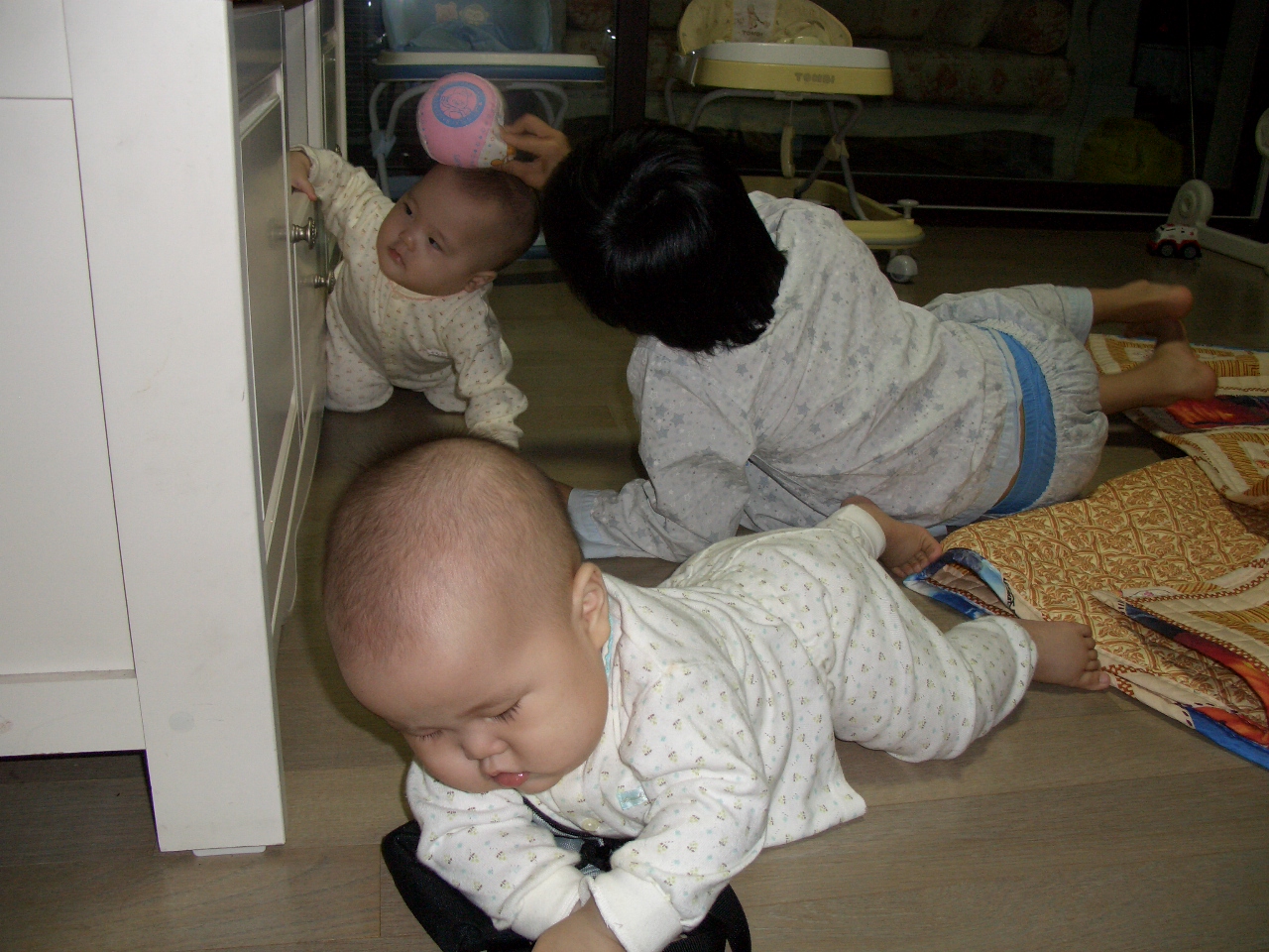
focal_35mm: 33
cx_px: 634
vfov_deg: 42.9
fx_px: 1210
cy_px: 476
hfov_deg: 55.4
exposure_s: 1/60
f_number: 2.8
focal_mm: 7.1
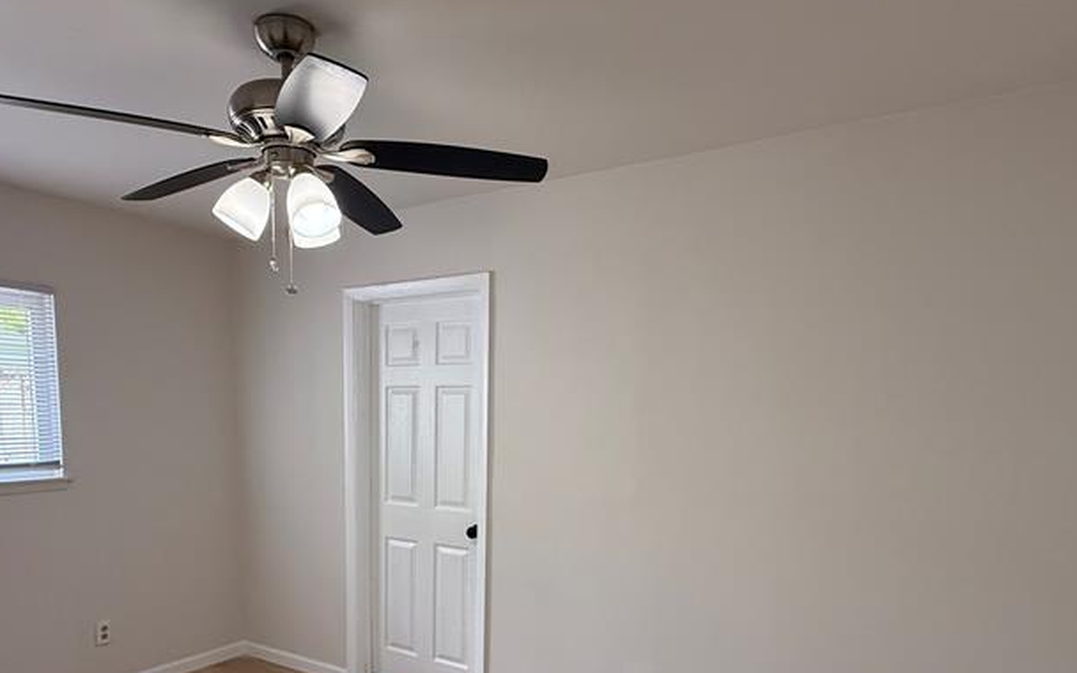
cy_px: 492
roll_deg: -0.9
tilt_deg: -5.7
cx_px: 492
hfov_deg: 72.4
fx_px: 734
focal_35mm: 25
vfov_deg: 47.7
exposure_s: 1/120
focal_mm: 2.22
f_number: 2.2
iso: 125
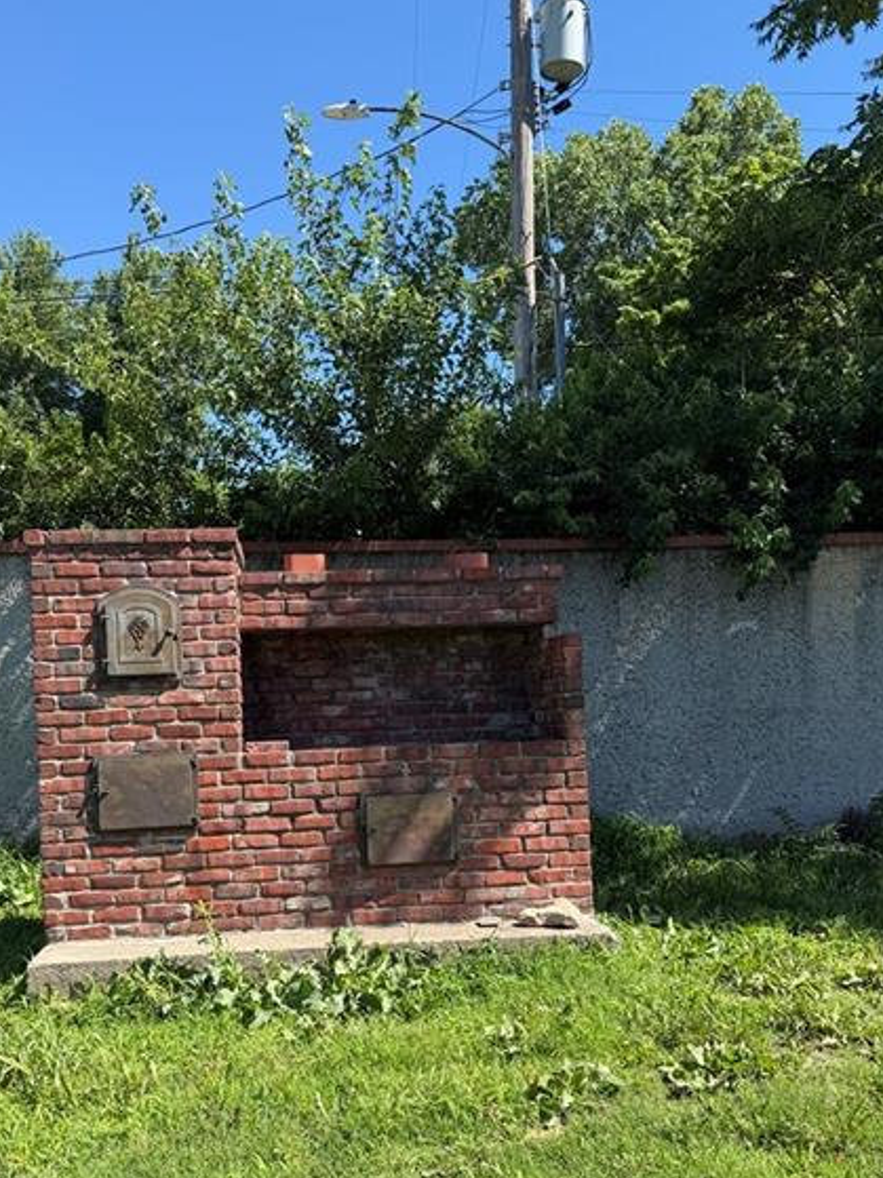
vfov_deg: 55.1
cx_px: 396
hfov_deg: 42.9
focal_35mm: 33
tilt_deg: -0.4
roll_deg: +0.7
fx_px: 1123
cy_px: 691
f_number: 1.78
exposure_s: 1/2000
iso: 80
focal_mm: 6.76
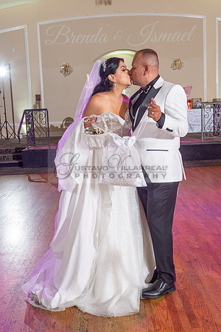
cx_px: 113
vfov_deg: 42.0
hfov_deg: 28.7
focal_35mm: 47
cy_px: 174
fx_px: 432
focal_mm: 24
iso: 800
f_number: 4
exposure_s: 1/160
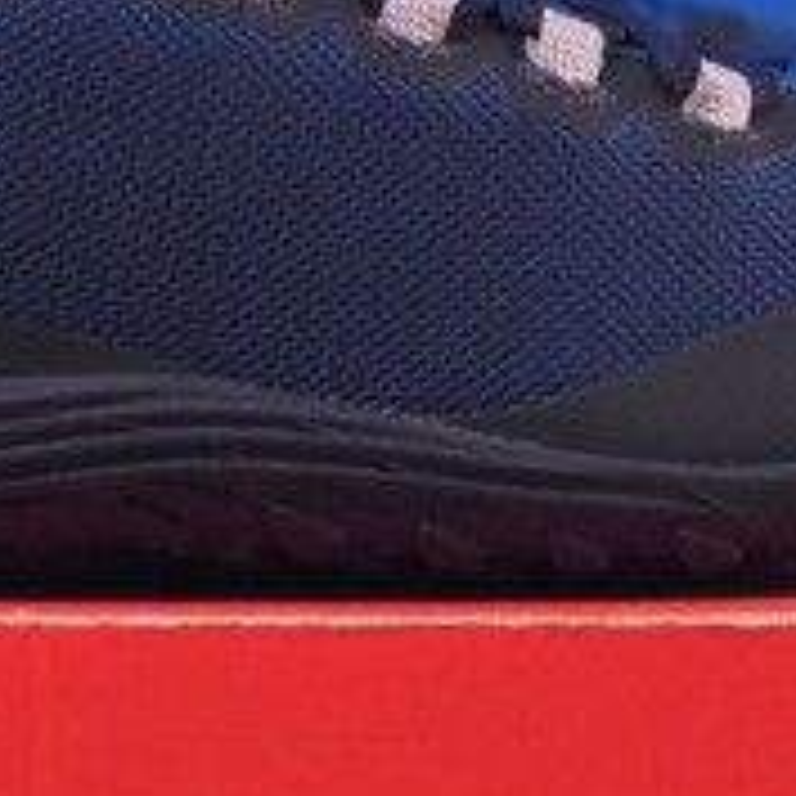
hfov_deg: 6.1
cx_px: 261
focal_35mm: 288
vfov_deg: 6.0
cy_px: -254
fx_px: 7493
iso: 250
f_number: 2.8
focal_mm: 50
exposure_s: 1/320
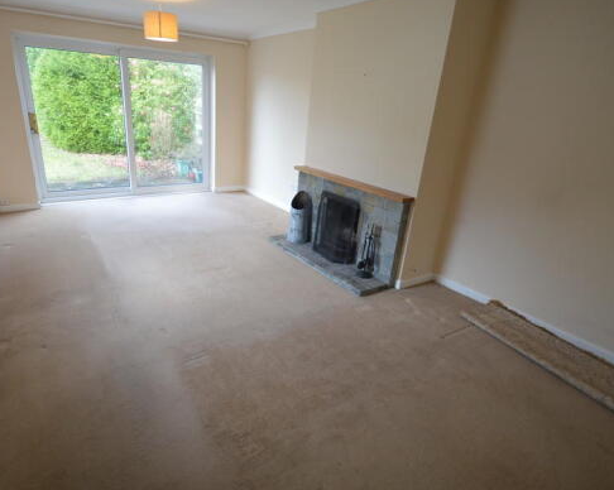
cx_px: 263
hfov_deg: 82.8
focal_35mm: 19
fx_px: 345
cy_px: 230
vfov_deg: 70.7
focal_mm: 10
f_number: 4
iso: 500
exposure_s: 1/60
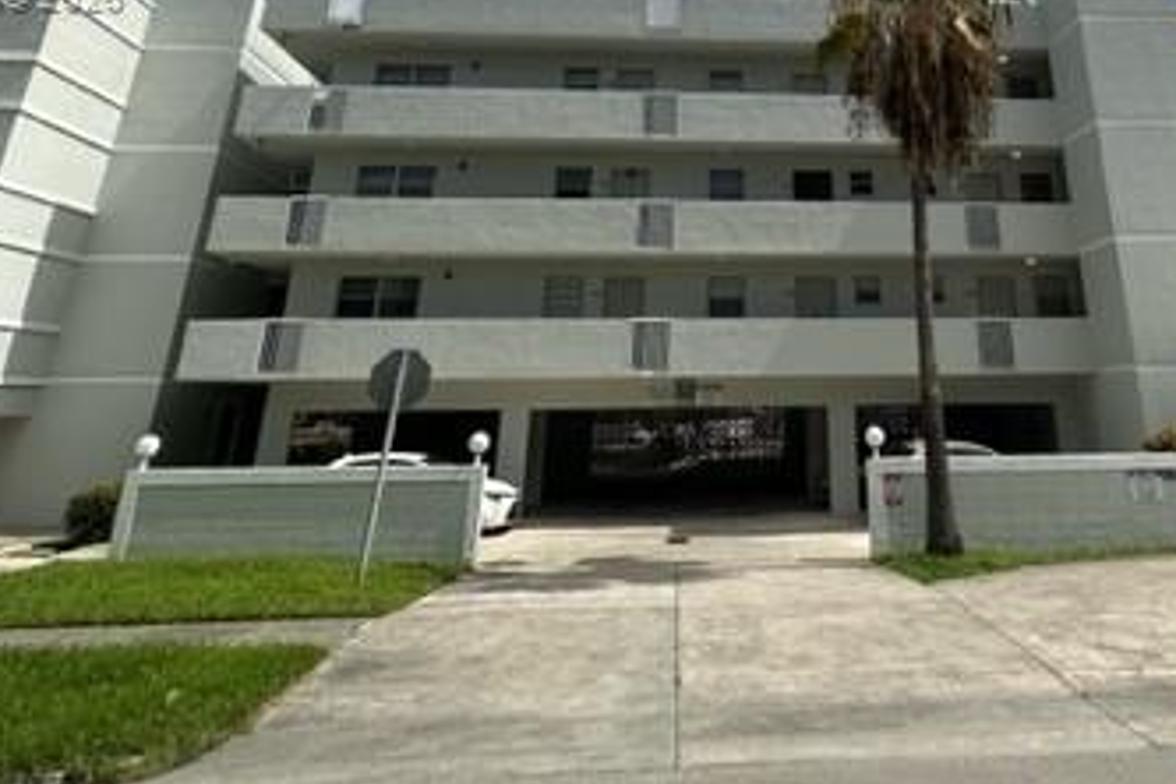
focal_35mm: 28
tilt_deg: +23.8
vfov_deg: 40.5
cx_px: 766
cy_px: -4
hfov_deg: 64.1
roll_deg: +0.6
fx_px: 915
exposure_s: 1/5291
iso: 50
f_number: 2.2
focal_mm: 2.22
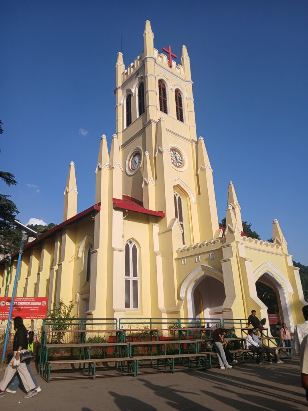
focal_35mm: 26
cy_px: 206
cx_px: 154
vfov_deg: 67.3
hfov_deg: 53.1
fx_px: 308
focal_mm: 3.98
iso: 20
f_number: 1.8
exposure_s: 1/601
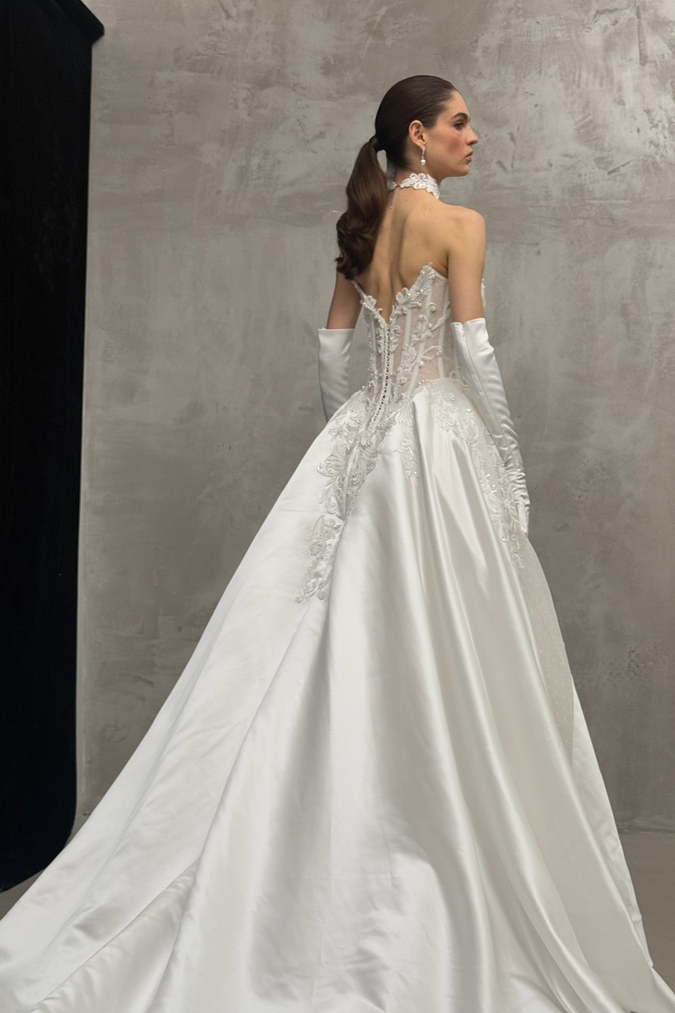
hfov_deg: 27.0
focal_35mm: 50
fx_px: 1406
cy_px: 506
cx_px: 374
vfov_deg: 39.6
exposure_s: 1/83
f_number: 1.78
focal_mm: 6.76
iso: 100
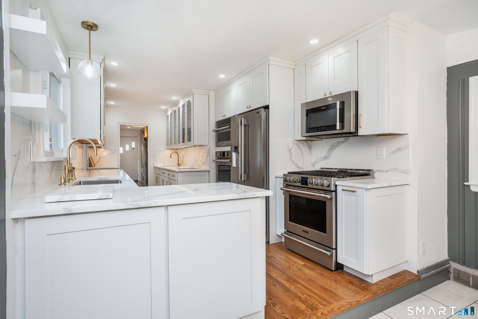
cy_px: 160
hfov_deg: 90.0
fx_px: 239
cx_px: 239
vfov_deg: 67.4
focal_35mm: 18
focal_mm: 18
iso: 400
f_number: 11
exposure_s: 1/25
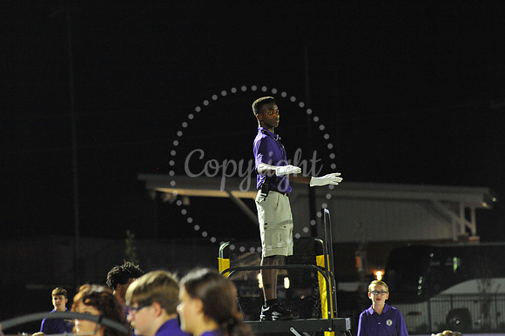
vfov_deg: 6.9
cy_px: 168
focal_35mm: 200
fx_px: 2804
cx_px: 252
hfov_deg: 10.3
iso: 5000
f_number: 5.6
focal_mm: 200
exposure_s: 1/250
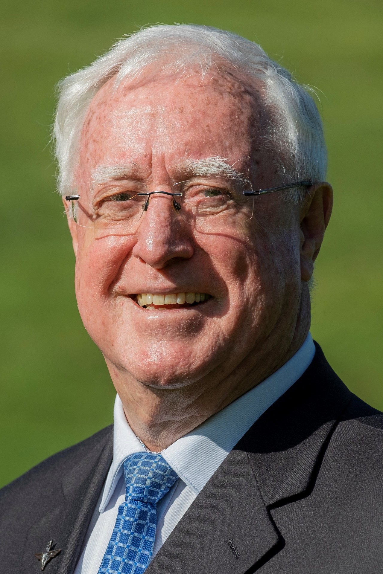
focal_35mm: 210
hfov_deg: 6.5
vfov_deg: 9.8
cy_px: 287
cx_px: 192
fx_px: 3351
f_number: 4
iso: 160
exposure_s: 1/800
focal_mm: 140
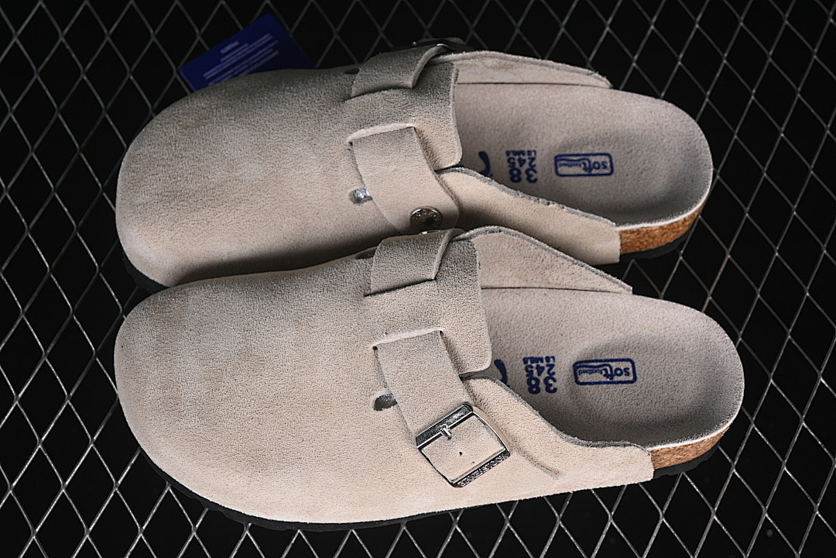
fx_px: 1742
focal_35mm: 75
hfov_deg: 27.0
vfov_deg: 18.2
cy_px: 279
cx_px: 418
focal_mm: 50
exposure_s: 1/80
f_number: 7.1
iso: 160
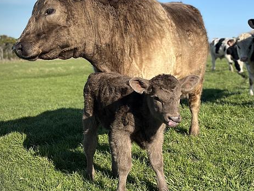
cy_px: 78
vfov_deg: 40.6
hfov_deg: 51.7
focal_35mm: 35
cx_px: 166
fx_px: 257
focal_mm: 5.1
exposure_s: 1/2513
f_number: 1.6
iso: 50
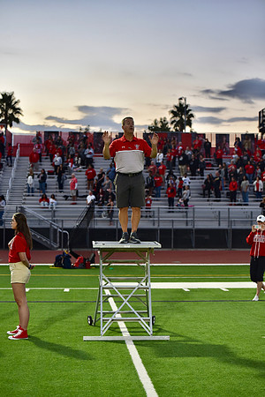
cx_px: 132
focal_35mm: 70
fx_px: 773
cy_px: 198
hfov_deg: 19.5
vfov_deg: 28.8
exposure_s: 1/250
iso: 450
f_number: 2.8
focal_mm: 70
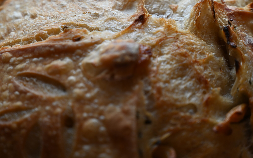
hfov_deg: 22.8
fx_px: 627
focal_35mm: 91
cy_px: 51
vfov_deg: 14.3
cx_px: 132
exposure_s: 1/160
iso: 400
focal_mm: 70
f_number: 4
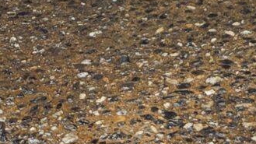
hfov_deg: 10.8
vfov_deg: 5.4
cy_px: -451
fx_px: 1324
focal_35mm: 195
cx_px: 335
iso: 25
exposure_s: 1/310
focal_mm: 5.4
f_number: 1.8
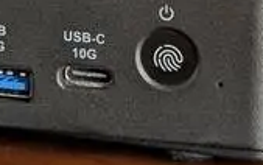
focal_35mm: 290
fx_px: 2081
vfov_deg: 4.5
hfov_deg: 7.2
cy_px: -97
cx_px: 50
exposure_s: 1/15.5
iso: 77
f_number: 1.68
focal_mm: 6.9
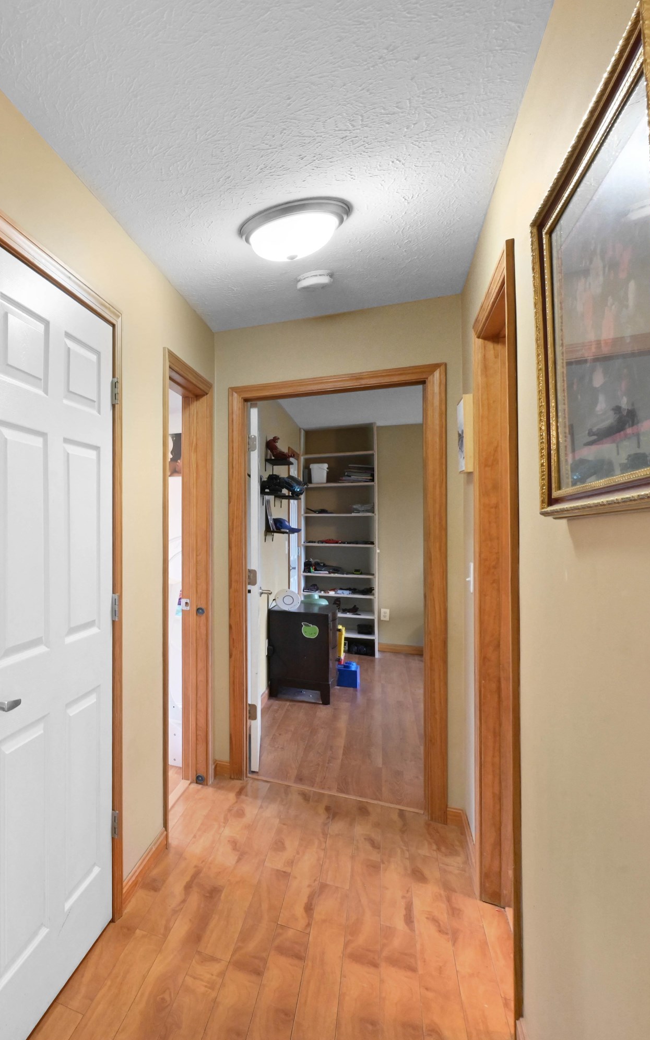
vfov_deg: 79.6
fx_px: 624
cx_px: -113
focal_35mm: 22
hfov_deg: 40.5
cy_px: 509
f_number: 14
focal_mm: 14
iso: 4000
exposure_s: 1/15
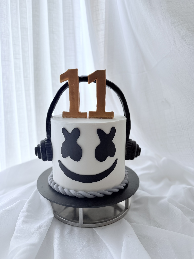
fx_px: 179
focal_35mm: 24
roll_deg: -0.4
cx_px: 97
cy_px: 130
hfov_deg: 56.8
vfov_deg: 71.6
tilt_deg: -10.2
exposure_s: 1/121
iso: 160
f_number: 1.78
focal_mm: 6.76
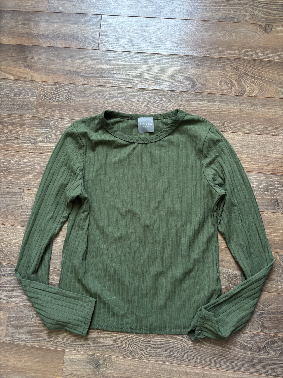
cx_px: 142
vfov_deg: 67.3
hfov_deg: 53.1
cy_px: 189
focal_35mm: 26
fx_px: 283
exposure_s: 1/60
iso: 250
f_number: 1.6
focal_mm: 5.96
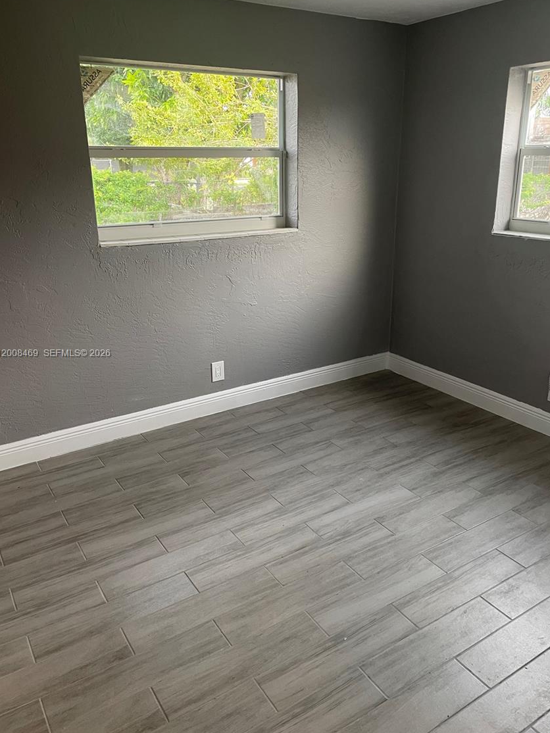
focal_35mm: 28
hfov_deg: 49.8
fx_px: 593
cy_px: 354
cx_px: 285
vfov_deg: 63.4
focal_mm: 4.2
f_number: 1.6
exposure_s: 1/60
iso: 125
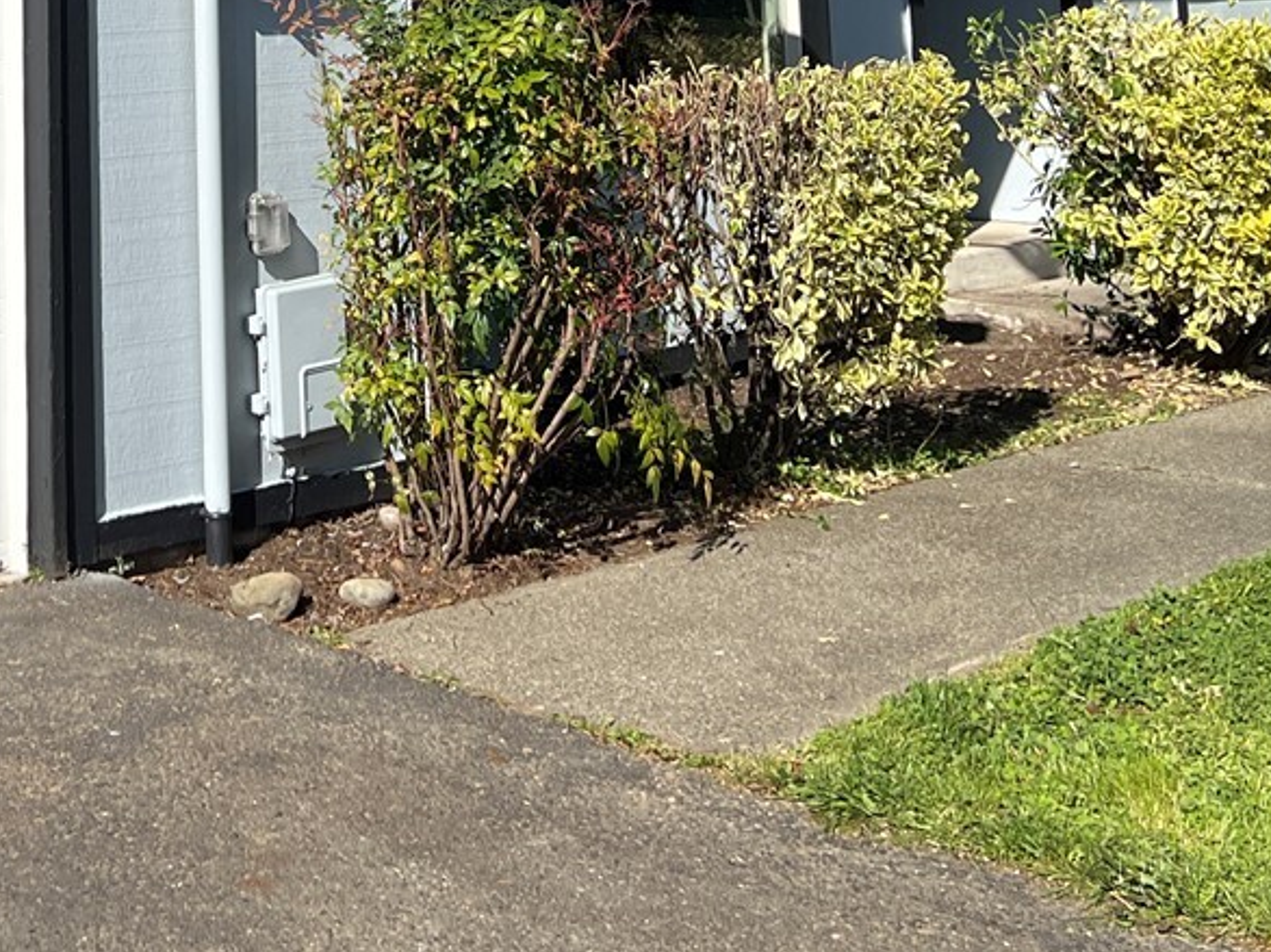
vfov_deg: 19.1
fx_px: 2606
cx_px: 323
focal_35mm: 71
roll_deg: +2.1
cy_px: -310
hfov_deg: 27.1
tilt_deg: +6.6
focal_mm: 5.7
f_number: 1.5
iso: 50
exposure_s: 1/4444
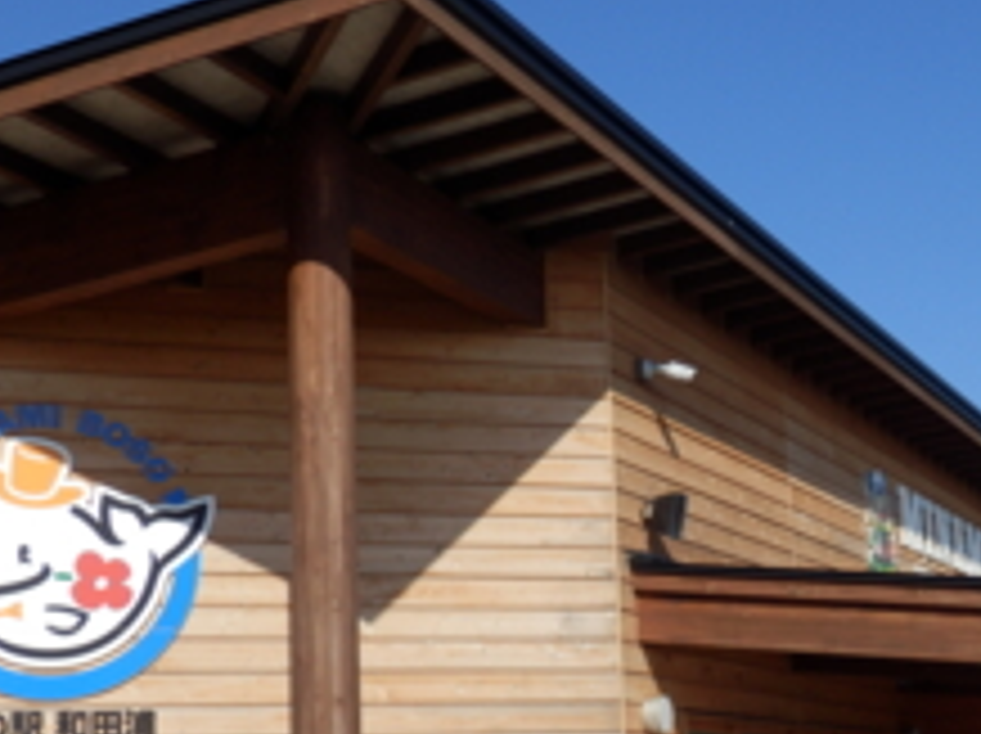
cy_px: 558
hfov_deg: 28.4
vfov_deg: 21.4
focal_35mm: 68
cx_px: 634
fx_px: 1925
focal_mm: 6.6
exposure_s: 1/160
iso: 80
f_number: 10.1
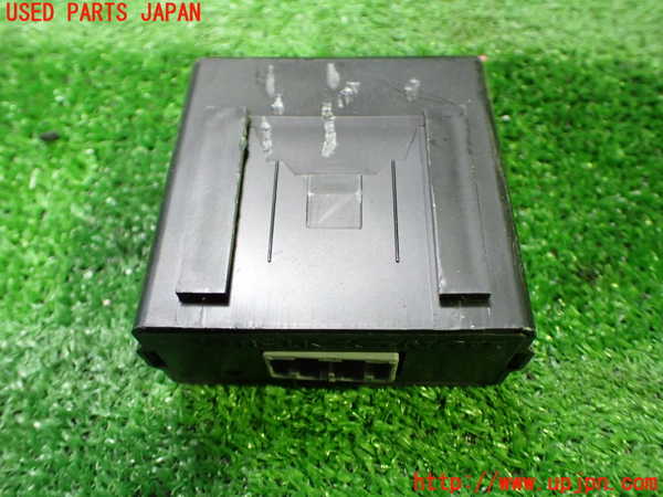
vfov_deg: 46.8
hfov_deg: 60.0
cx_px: 332
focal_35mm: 30
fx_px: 575
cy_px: 248
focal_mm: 5.4
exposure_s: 1/50
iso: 800
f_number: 2.3
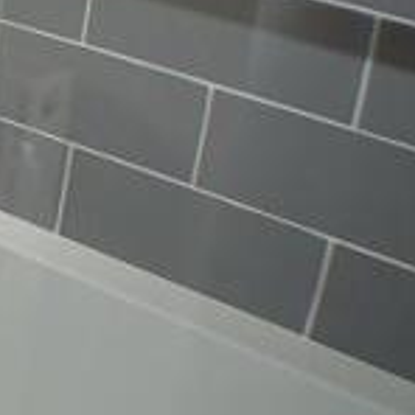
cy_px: -4
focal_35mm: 113
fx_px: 1533
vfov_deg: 15.1
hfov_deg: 13.8
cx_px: -322
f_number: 3.8
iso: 400
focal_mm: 20
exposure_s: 1/100
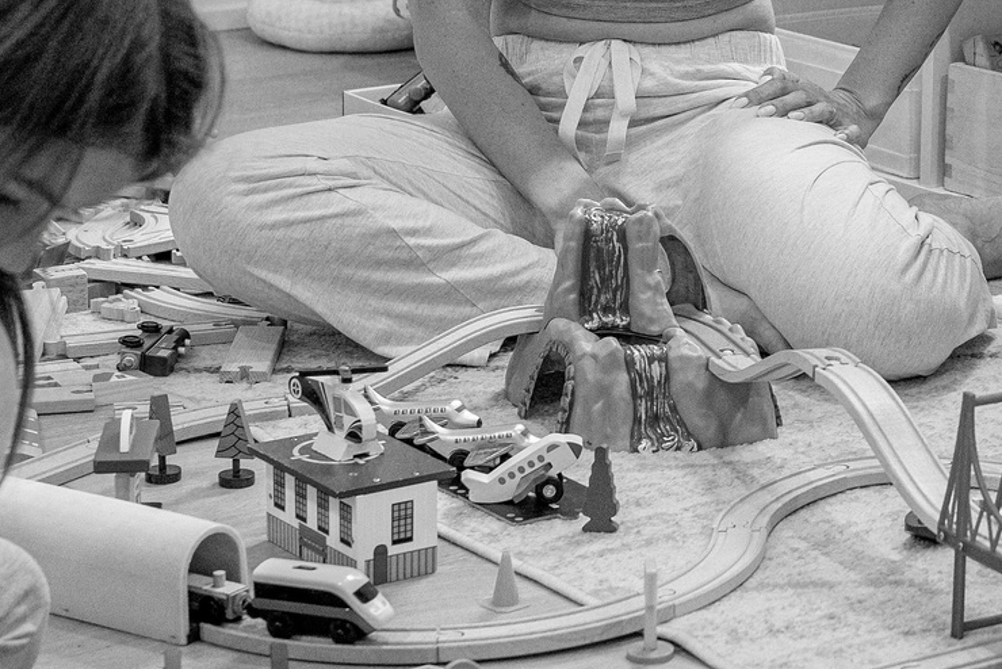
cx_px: 1197
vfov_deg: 11.3
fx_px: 3369
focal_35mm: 121
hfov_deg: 16.2
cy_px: 55
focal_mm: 35
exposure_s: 1/100
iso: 1600
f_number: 4
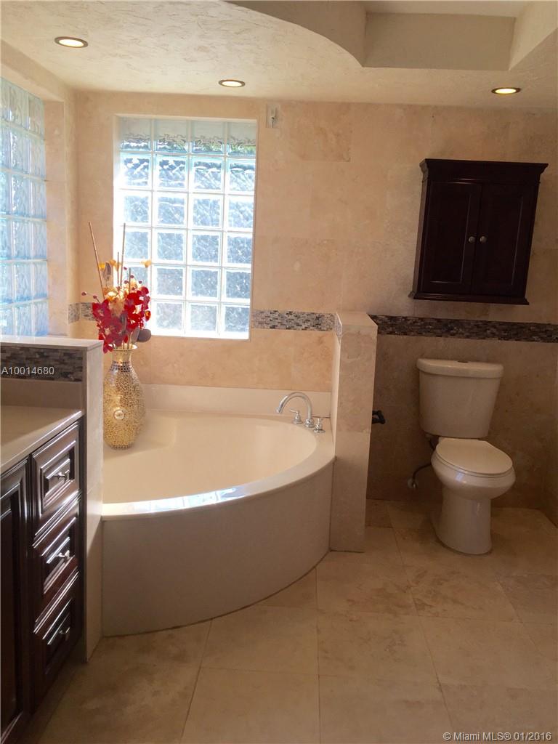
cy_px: 372
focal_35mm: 29
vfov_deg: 61.7
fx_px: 623
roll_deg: -3.3
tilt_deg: -9.9
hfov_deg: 48.2
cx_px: 279
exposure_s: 1/234
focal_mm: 4.15
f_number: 2.2
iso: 32
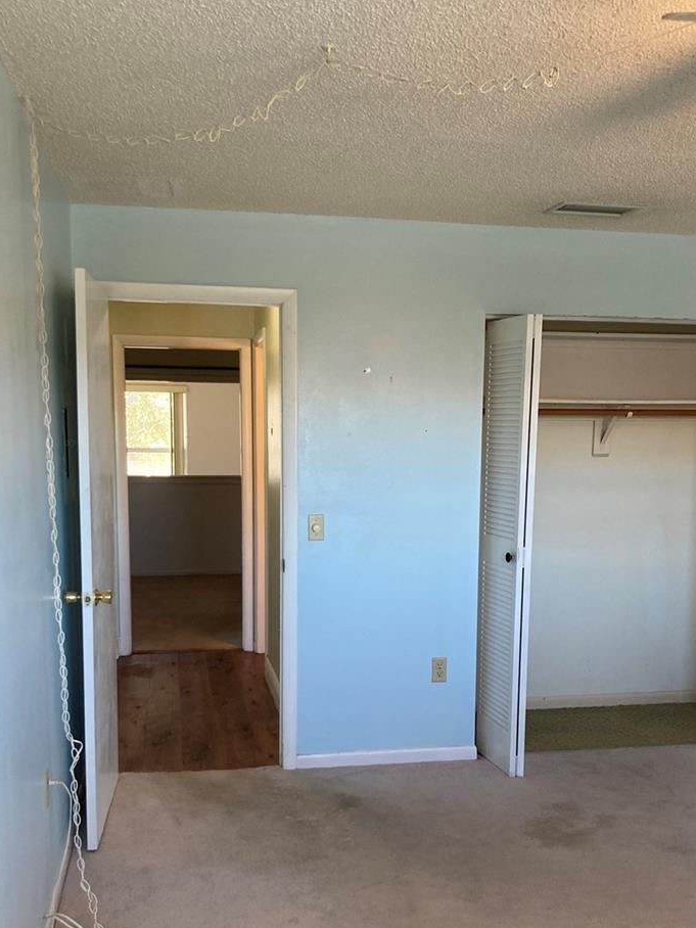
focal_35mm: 37
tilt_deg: -7.4
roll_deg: -0.9
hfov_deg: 38.7
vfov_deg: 49.9
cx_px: 357
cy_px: 550
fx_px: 992
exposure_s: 1/60
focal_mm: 3.99
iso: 80
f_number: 1.8
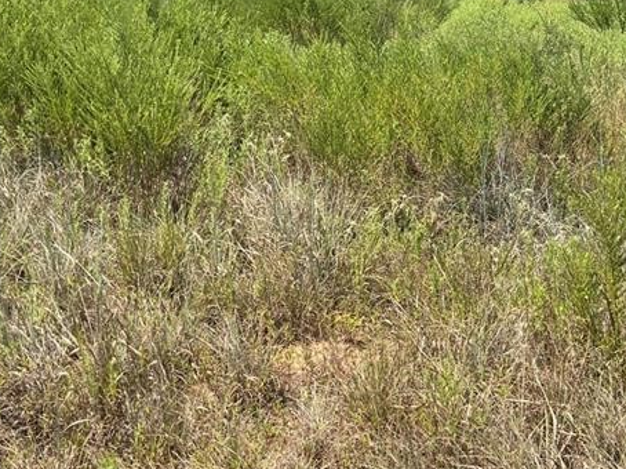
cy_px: 32
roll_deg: +2.1
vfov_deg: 31.1
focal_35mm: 44
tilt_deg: -4.9
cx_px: 354
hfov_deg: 42.9
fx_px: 795
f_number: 1.6
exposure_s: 1/2179
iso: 50
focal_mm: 5.1
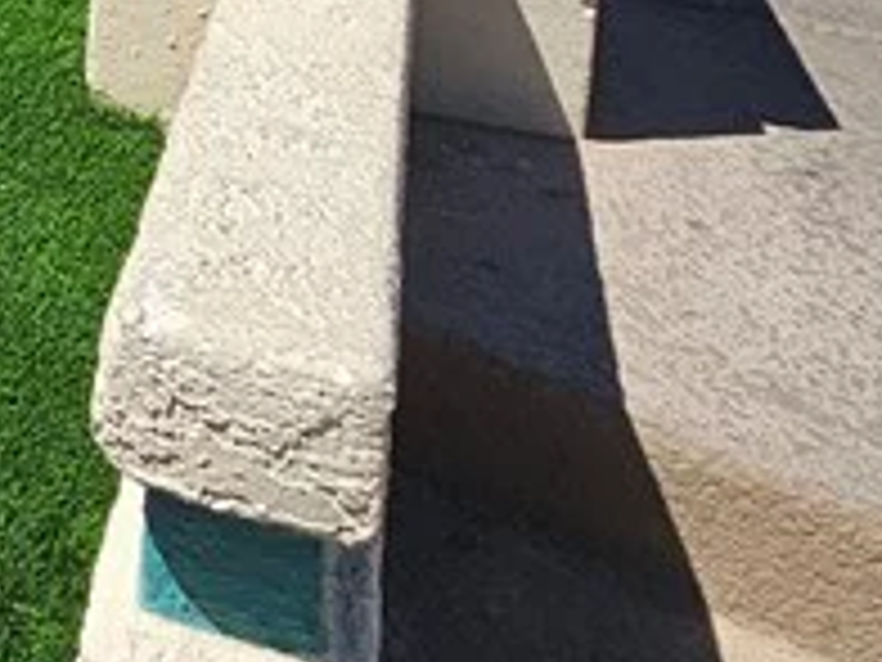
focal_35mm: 68
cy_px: -545
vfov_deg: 17.4
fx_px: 1733
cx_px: -351
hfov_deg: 24.0
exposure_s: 1/2088
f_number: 2.2
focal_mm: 2.2
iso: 50
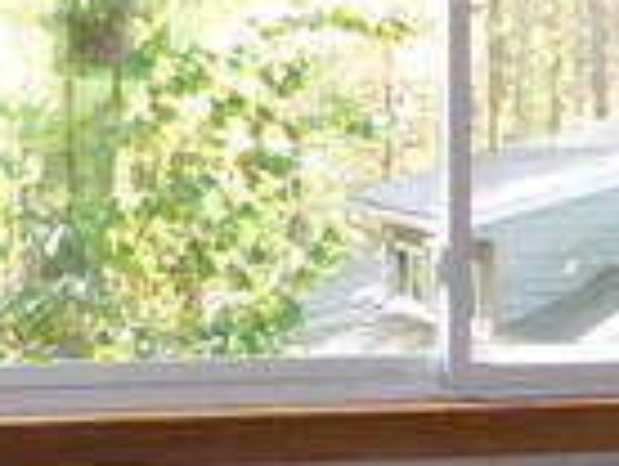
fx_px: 3189
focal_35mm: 178
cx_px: 812
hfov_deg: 10.8
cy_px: 408
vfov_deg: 8.3
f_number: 3.3
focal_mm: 4.3
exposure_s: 1/60
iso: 320
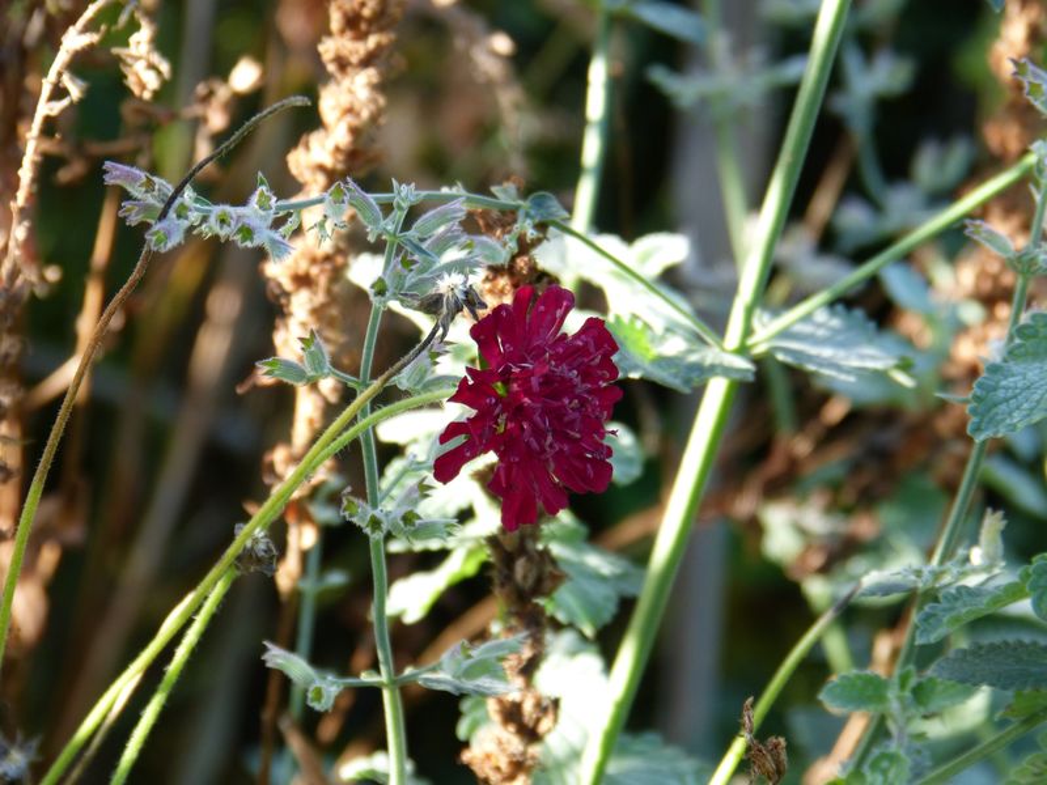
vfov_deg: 9.2
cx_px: 524
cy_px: 392
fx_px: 4870
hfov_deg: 12.3
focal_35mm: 161
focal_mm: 29
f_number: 3.7
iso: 125
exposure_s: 1/80
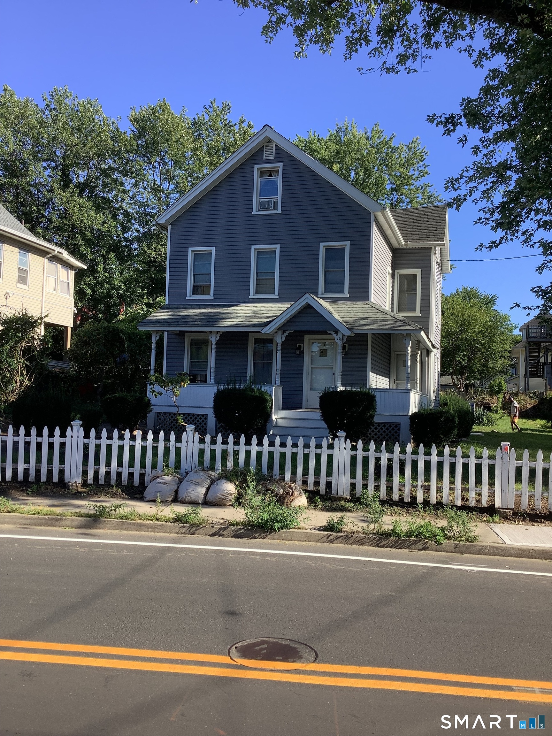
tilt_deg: +2.6
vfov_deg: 58.4
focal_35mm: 31
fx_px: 659
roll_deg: -1.8
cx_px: 276
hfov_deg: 45.4
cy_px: 368
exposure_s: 1/471
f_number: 2.4
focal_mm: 3.3
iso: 25
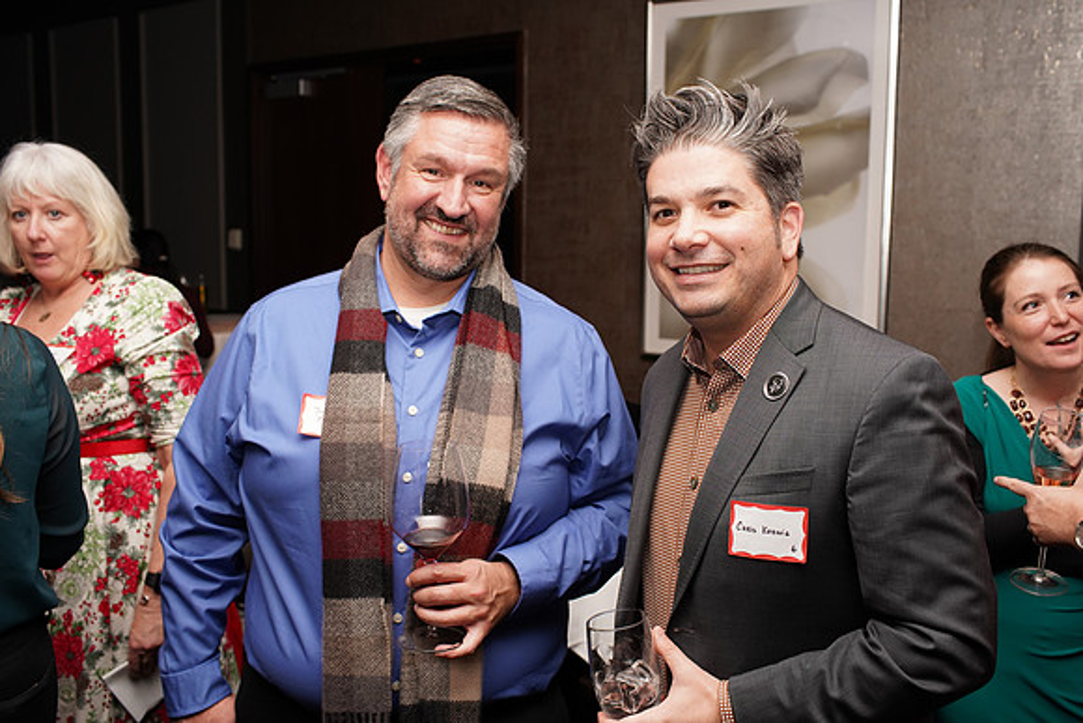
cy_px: 362
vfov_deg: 37.9
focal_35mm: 35
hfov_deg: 54.4
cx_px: 542
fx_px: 1053
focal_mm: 35
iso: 1000
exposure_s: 1/160
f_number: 5
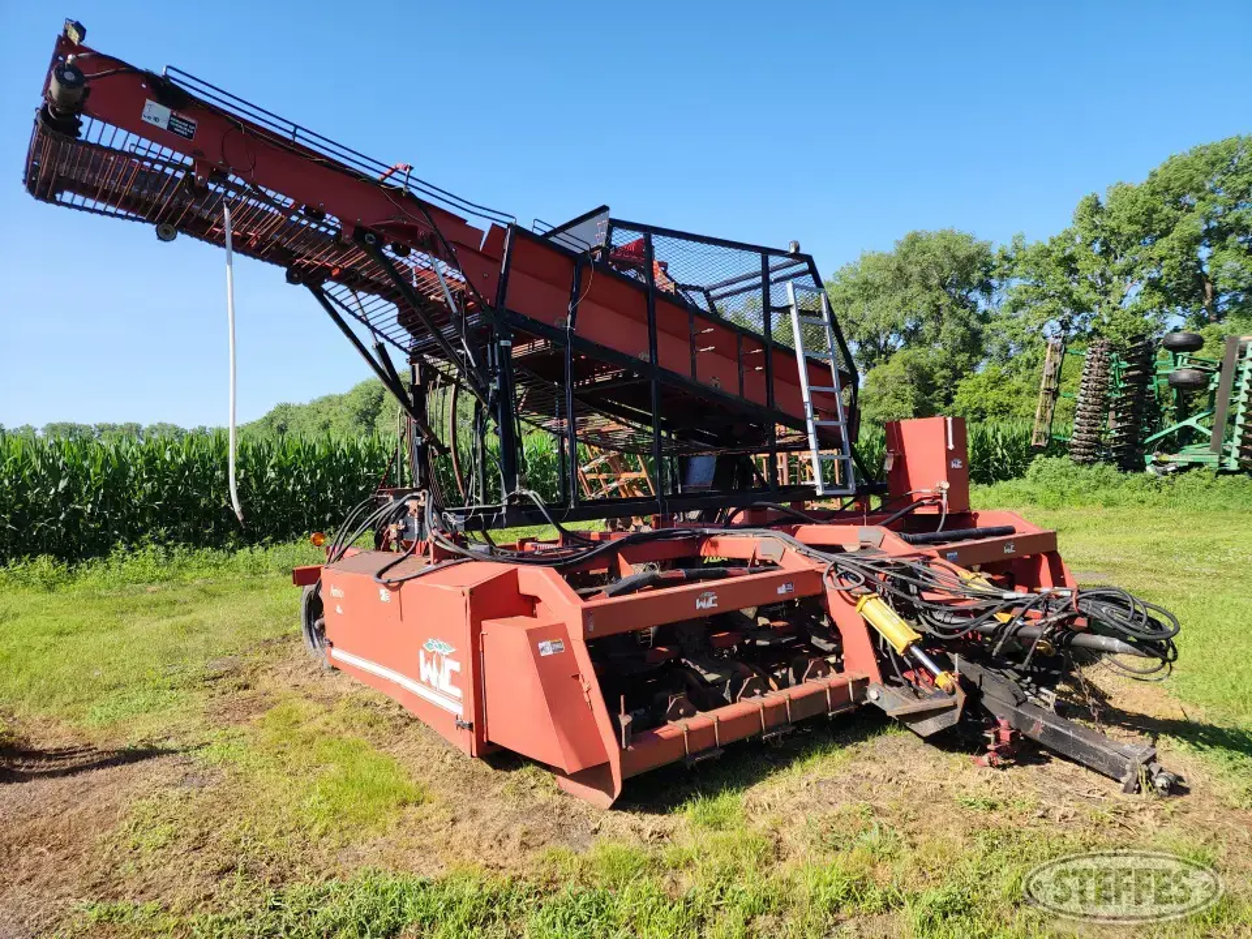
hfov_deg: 73.9
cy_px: 470
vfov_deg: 58.9
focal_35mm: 23
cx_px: 626
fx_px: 832
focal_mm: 6.4
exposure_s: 1/551
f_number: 1.8
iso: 12
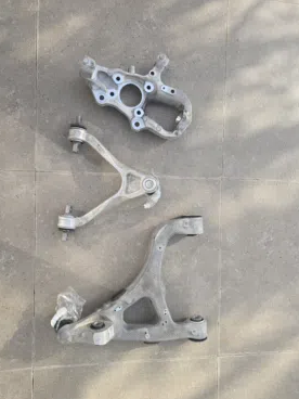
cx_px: 138
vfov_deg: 69.3
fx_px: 288
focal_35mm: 25
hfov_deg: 54.8
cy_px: 216
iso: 12
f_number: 1.7
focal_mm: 6.3
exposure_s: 1/200
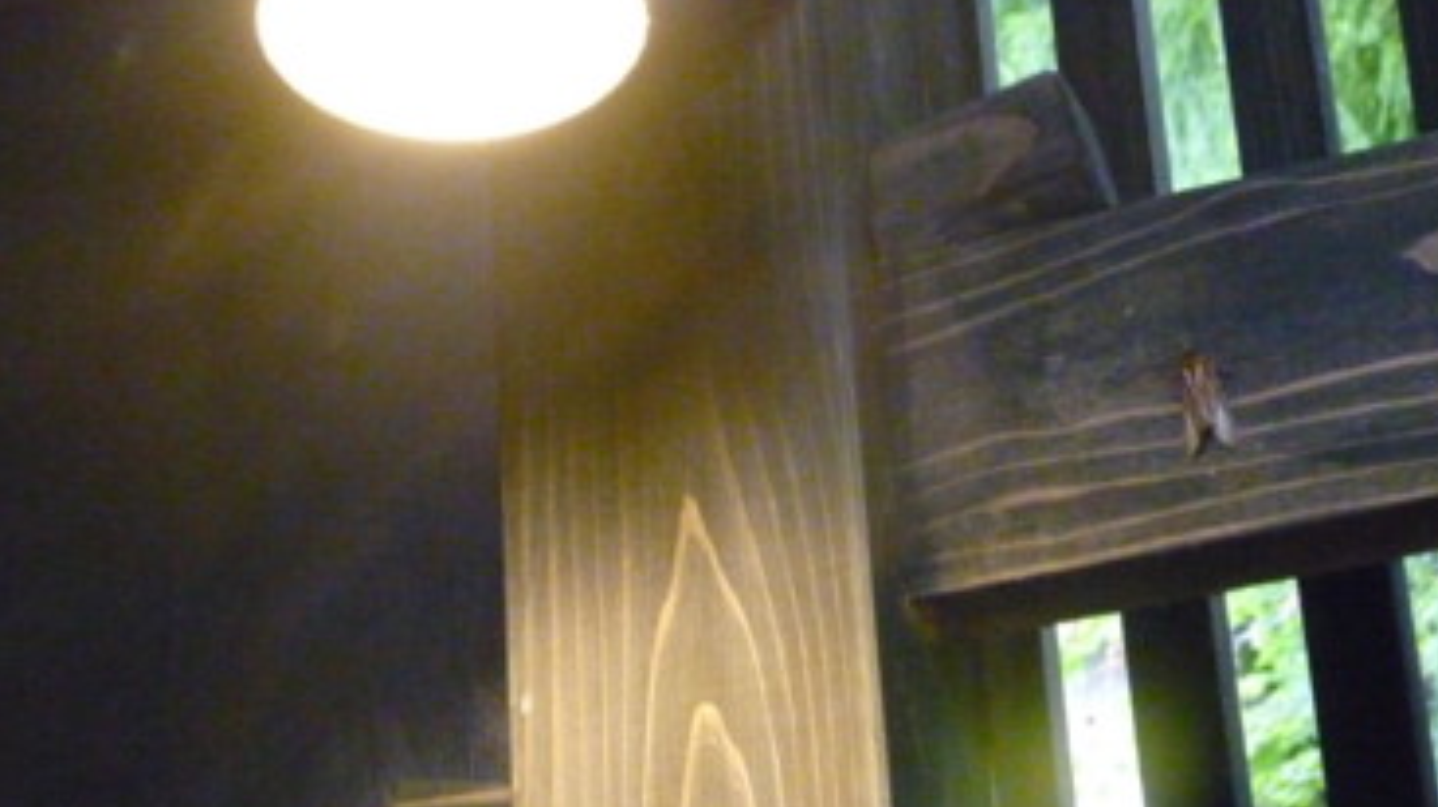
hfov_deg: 18.6
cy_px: 329
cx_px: 748
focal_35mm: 115
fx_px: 4383
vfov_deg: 10.5
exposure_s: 1/15
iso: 1250
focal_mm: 14.2
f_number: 4.4
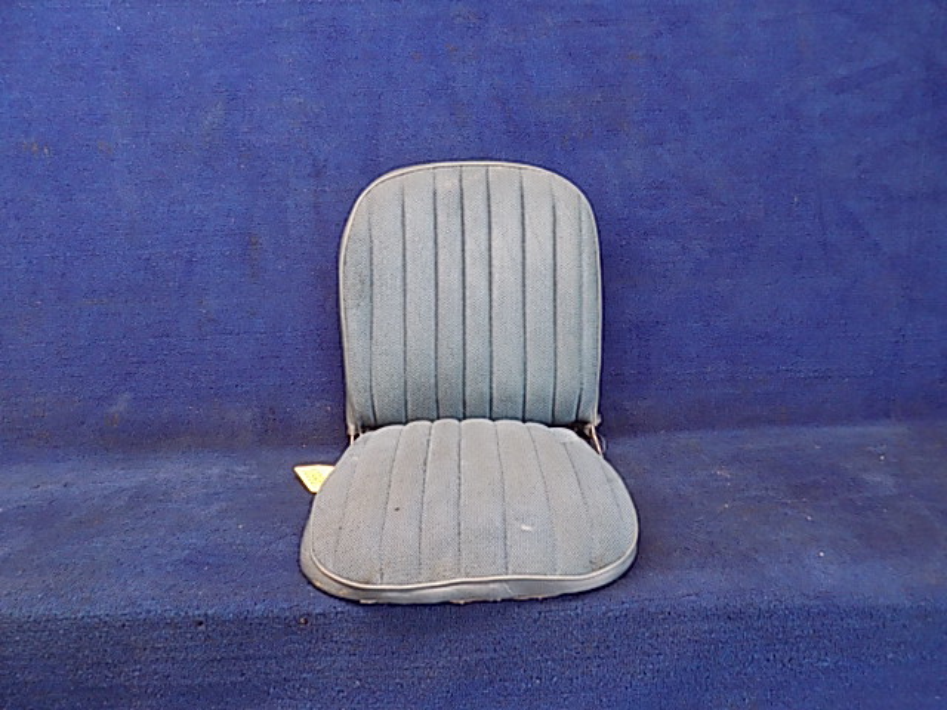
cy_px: 355
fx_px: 657
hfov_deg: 71.6
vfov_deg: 56.8
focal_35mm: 24
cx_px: 474
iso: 280
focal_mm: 4.3
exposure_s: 1/30
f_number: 3.1
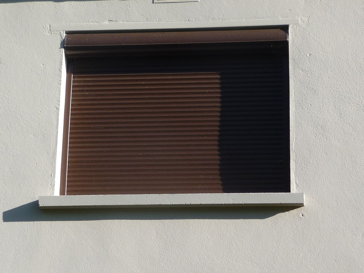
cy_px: 136
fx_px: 1136
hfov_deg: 18.2
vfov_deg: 13.7
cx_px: 182
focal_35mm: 108
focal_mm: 11.3
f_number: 4.5
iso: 100
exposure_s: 1/250
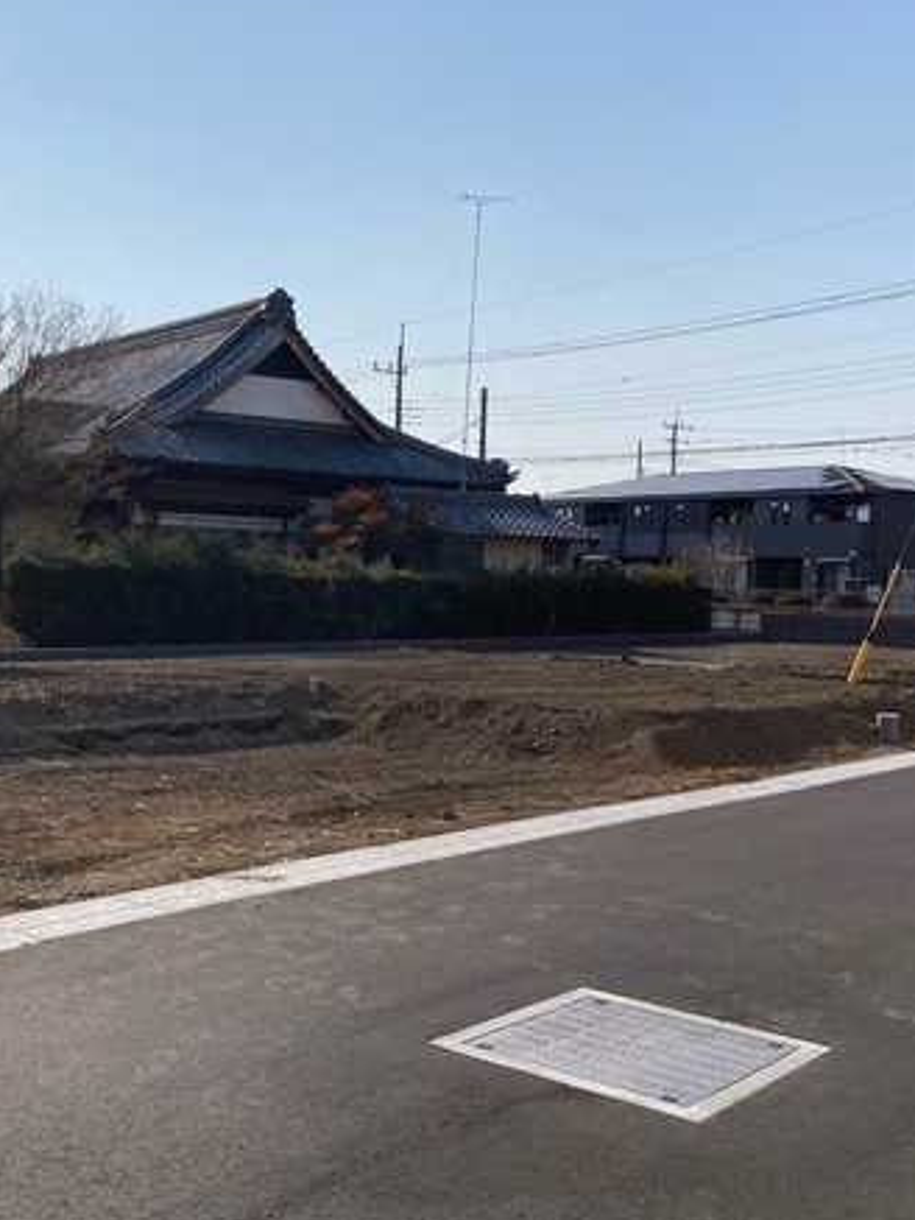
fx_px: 1444
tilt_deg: -1.0
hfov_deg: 34.9
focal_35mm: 41
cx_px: 332
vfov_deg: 45.8
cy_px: 614
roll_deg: -0.7
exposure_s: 1/3745
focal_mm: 3.99
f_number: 1.8
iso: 20
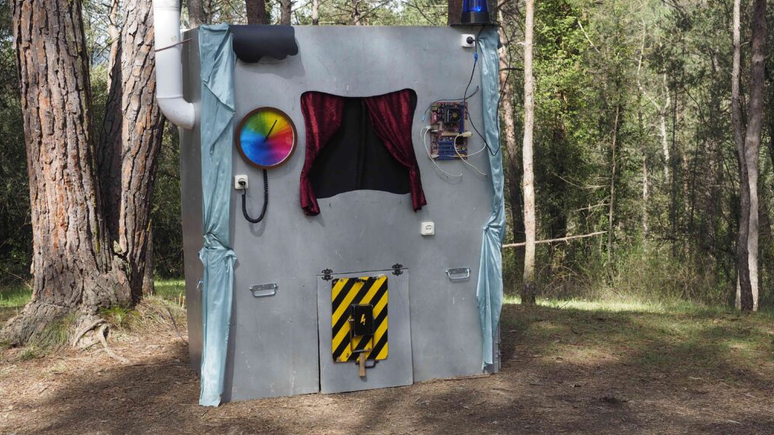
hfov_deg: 37.9
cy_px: 219
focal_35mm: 55
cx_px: 384
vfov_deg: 21.8
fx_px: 1129
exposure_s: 1/320
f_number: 5.6
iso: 320
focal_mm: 25
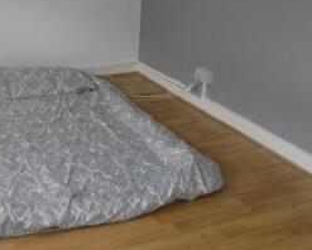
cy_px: 15
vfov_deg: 27.4
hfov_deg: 34.1
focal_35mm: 53
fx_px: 490
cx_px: 54
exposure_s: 1/40
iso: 80
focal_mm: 4
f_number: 3.1
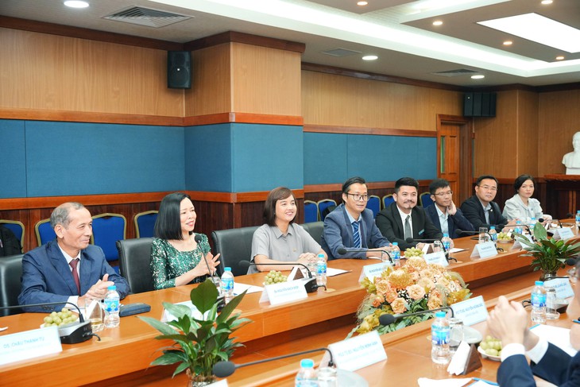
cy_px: 194
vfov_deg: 35.7
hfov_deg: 51.5
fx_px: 601
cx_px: 290
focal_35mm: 37
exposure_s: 1/200
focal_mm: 37.3
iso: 1250
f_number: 4
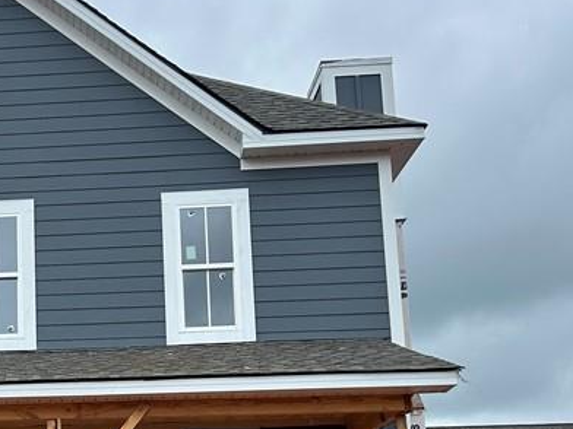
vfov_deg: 20.9
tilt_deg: +9.0
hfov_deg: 27.1
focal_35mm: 68
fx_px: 1126
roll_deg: +0.2
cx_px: 15
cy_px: 428
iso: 50
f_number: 1.5
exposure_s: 1/2994
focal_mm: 5.7
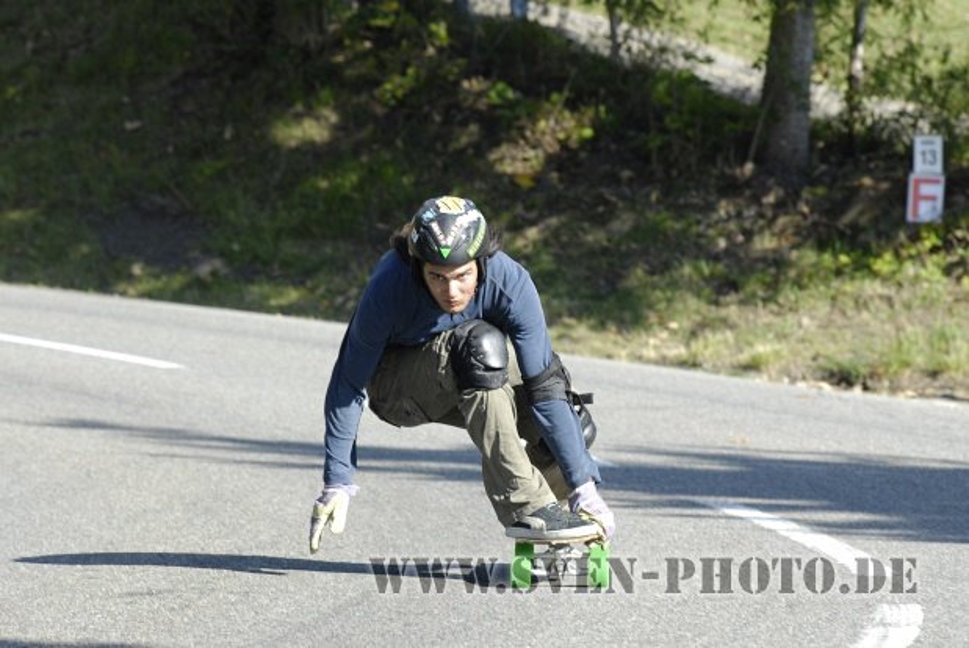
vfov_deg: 6.3
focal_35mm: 218
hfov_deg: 9.5
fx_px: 5860
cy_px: 324
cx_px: 484
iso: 200
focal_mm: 145
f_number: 6.3
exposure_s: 1/250
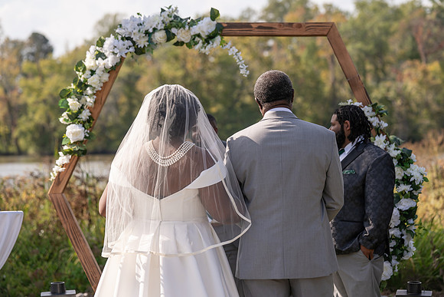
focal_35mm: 112
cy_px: 141
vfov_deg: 12.2
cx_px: 228
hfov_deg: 18.2
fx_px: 1383
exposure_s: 1/1000
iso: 100
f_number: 4
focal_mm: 107
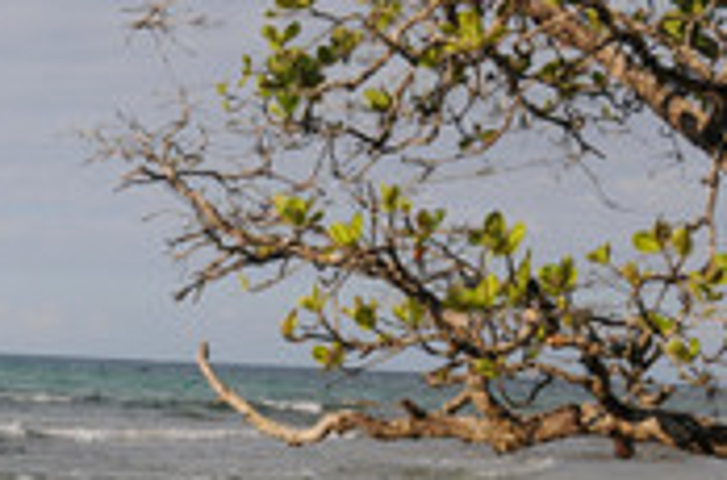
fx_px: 1410
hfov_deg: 27.9
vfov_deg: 19.2
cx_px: 79
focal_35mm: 70
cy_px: 353
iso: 400
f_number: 5.6
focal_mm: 18
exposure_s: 1/2500
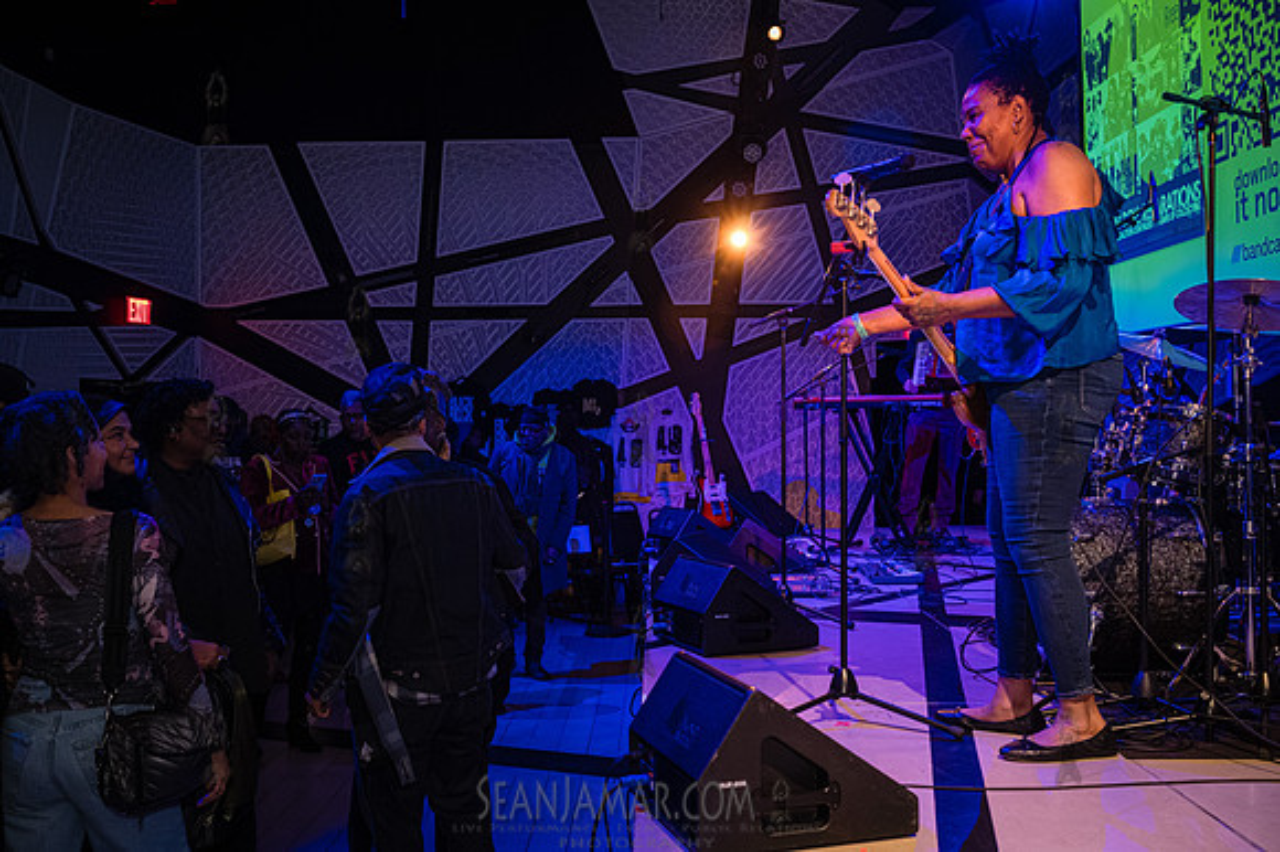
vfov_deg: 37.8
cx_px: 640
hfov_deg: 54.5
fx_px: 1244
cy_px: 426
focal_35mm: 35
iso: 10000
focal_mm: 35
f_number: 3.5
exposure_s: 1/400
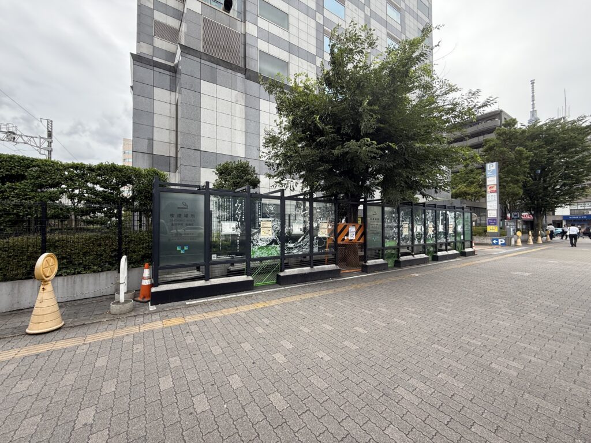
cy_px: 222
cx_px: 296
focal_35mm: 14
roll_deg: +0.6
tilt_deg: +2.0
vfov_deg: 85.7
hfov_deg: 102.1
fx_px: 239
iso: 50
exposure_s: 1/353
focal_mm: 2.22
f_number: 2.2
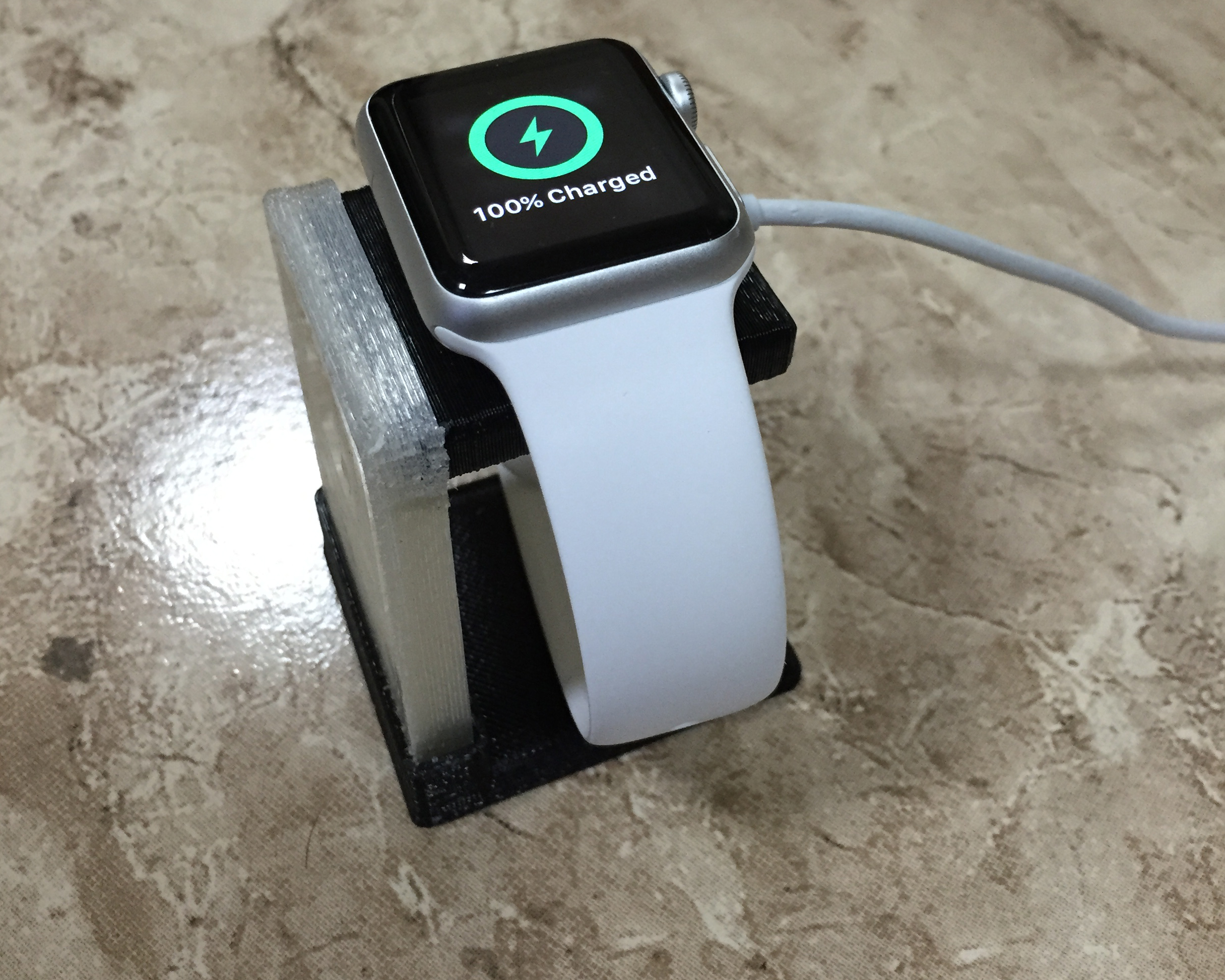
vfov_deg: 38.8
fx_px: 1378
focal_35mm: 38
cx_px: 613
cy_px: 350
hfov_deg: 47.9
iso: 200
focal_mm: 4.15
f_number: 2.2
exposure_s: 1/33
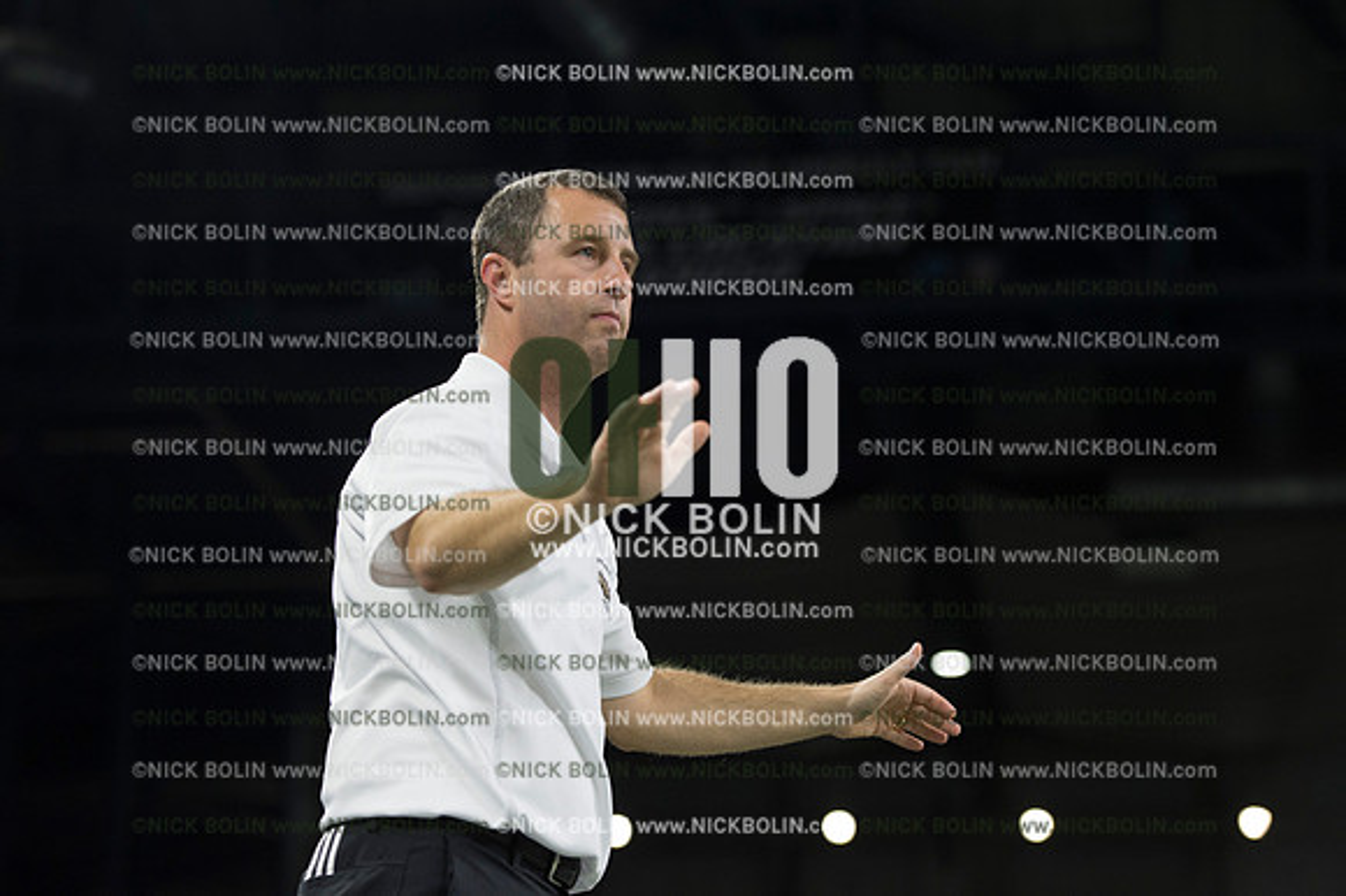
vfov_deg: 13.4
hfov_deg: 20.0
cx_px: 673
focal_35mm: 102
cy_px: 448
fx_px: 3811
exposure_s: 1/1600
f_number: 3.5
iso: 2500
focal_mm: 102
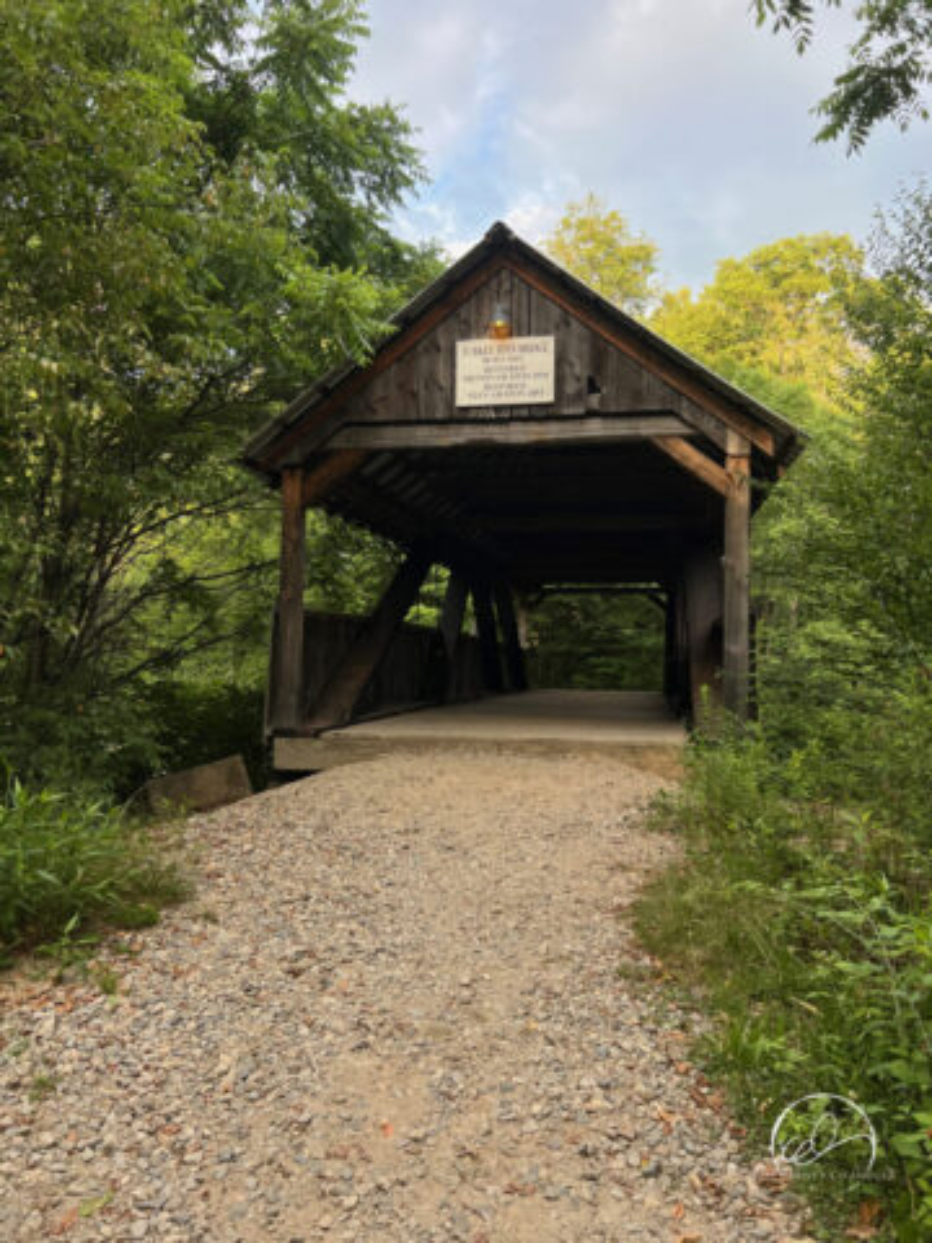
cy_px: 622
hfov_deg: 53.1
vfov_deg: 67.3
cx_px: 466
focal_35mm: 26
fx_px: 933
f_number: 1.5
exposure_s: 1/611
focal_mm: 5.7
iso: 50
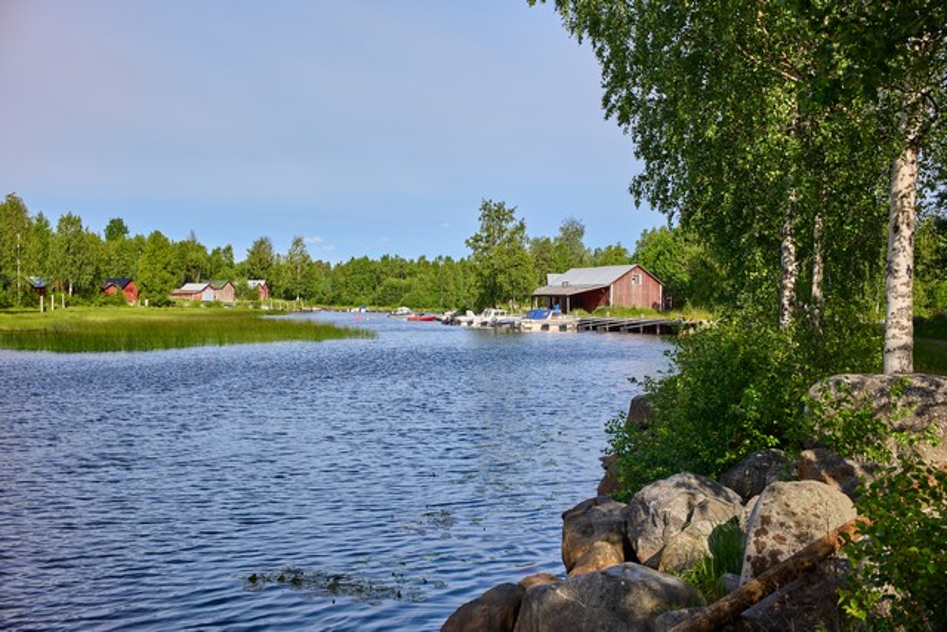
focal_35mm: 40
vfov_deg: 33.4
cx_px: 474
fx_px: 1052
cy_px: 316
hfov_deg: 48.4
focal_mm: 40
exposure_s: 1/400
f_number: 8
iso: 100
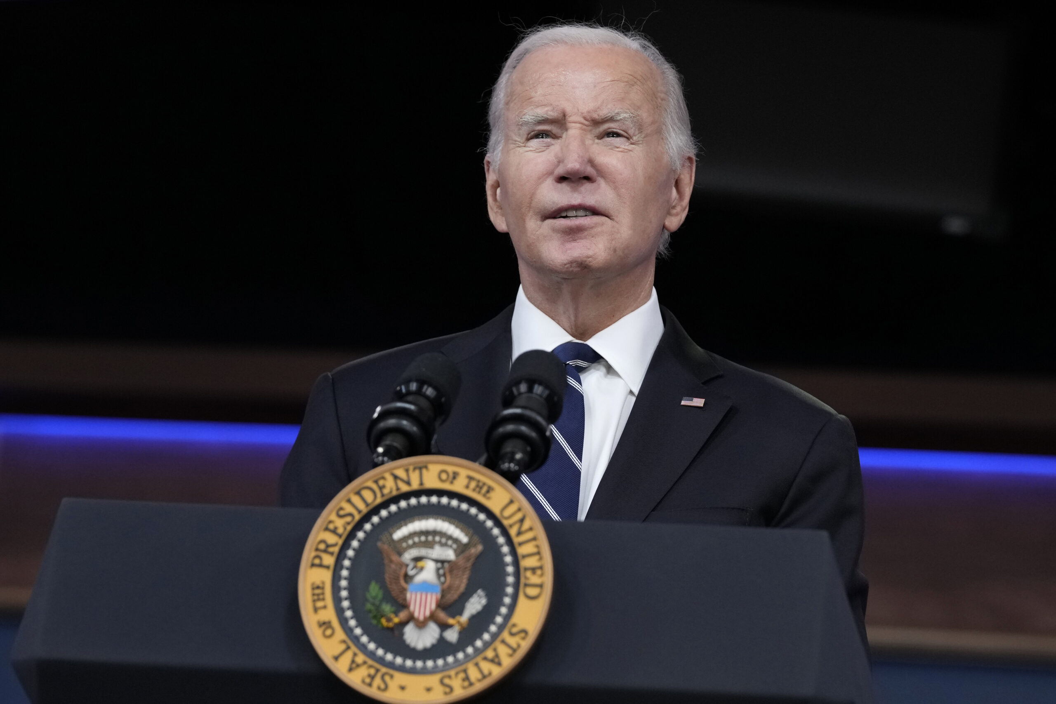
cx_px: 528
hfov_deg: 9.1
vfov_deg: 6.1
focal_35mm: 226
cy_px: 352
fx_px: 6629
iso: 2000
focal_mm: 151
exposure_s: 1/250
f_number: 4
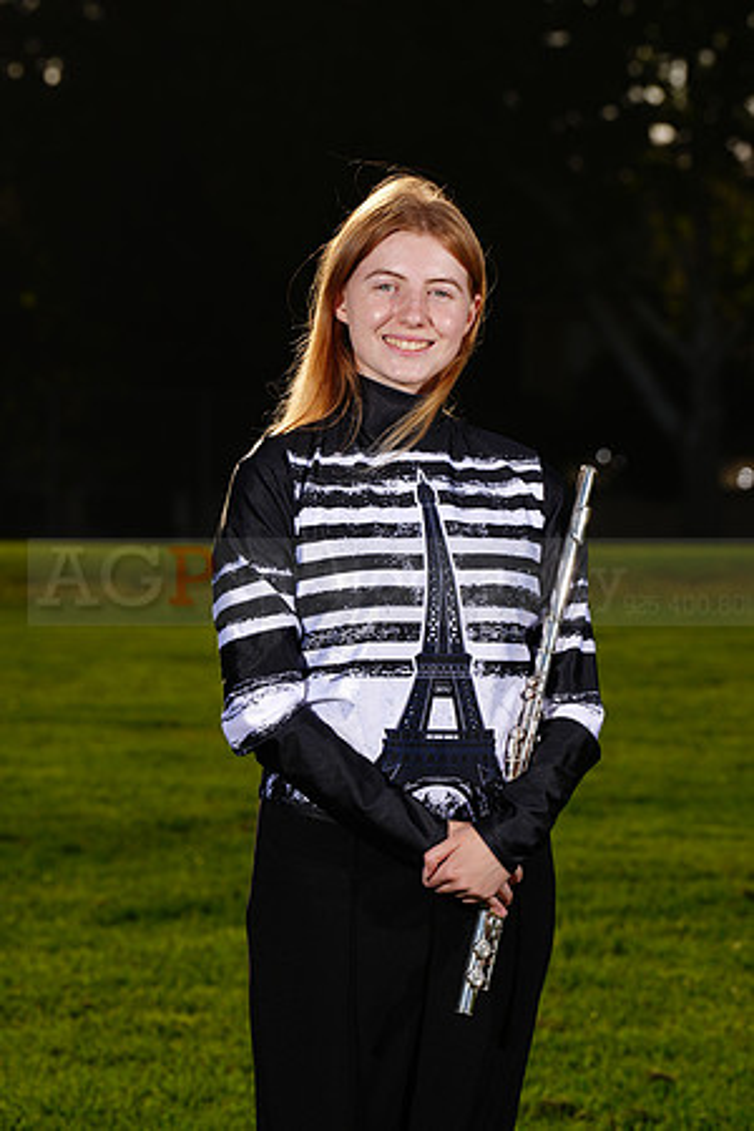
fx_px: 5812
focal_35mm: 185
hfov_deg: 7.4
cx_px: 377
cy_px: 566
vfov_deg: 11.1
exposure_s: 1/500
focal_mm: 185
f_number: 10
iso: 125
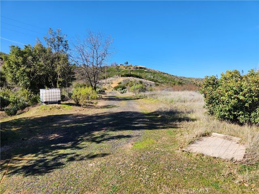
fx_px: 172
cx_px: 130
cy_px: 97
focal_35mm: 23
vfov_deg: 58.9
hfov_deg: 73.9
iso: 20
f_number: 1.8
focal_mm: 5.4
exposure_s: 1/994
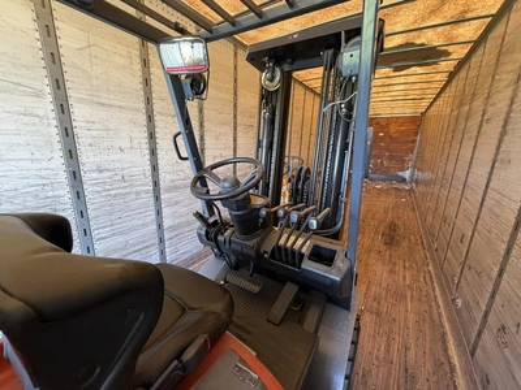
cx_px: 260
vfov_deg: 85.7
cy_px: 195
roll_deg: -0.4
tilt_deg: -14.3
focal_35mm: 14
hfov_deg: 102.1
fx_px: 211
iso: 320
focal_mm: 2.22
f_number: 2.2
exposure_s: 1/74
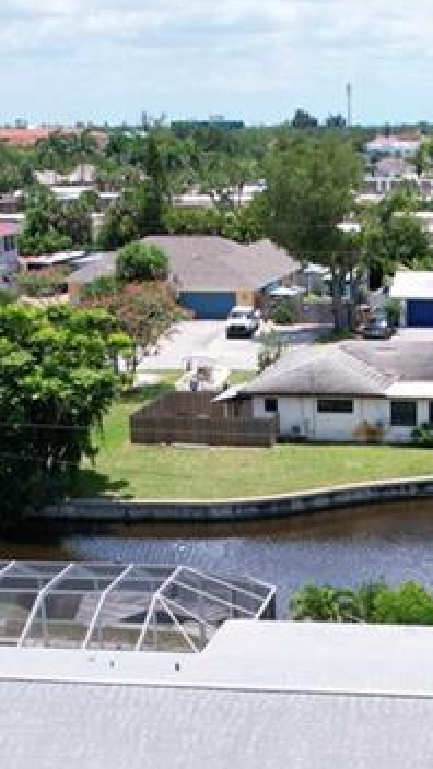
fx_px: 1368
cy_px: 717
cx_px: 385
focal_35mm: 67
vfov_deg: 29.9
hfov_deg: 17.7
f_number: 2.8
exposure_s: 1/2000
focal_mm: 8.38
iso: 150
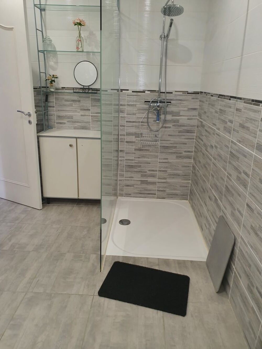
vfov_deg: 67.3
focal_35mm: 26
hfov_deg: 53.1
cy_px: 174
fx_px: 262
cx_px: 131
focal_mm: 4.3
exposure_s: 1/50
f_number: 2.4
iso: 125
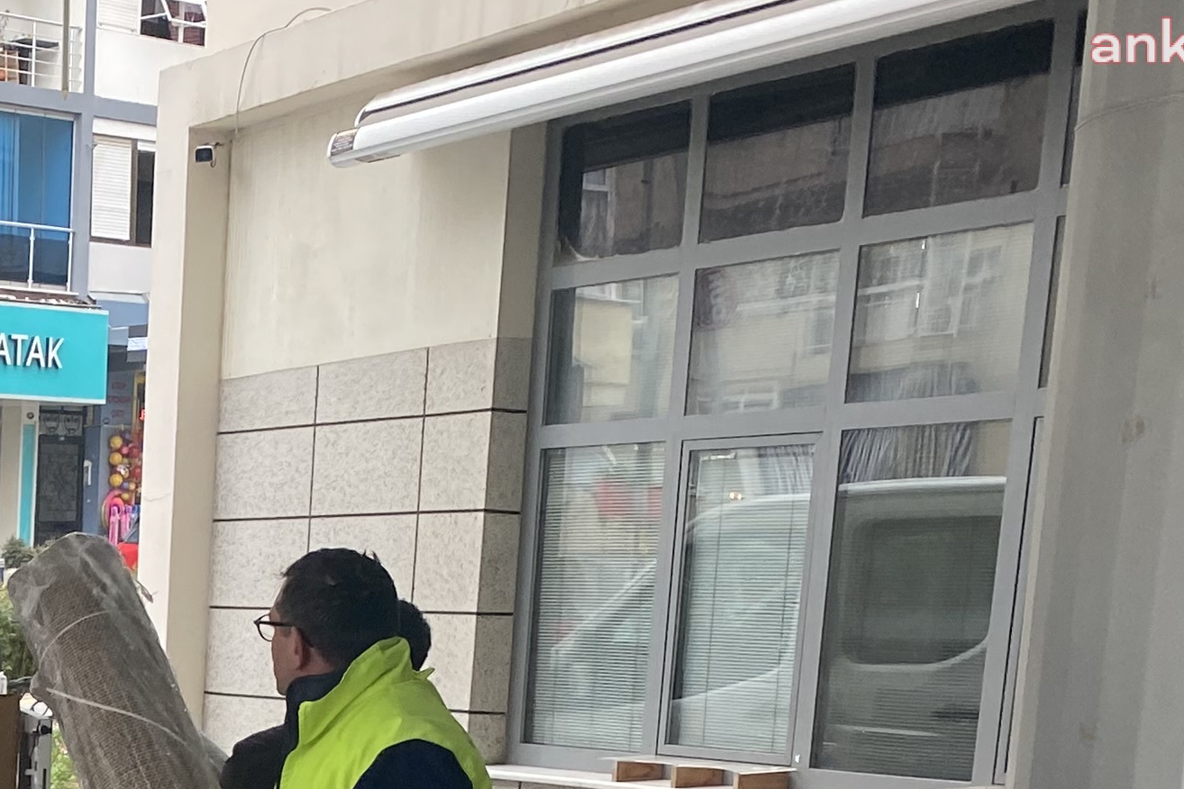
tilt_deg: -13.2
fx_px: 2730
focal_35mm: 83
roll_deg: +0.3
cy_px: 1180
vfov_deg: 15.2
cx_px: -384
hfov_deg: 21.9
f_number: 1.8
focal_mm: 4.25
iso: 80
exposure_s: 1/121
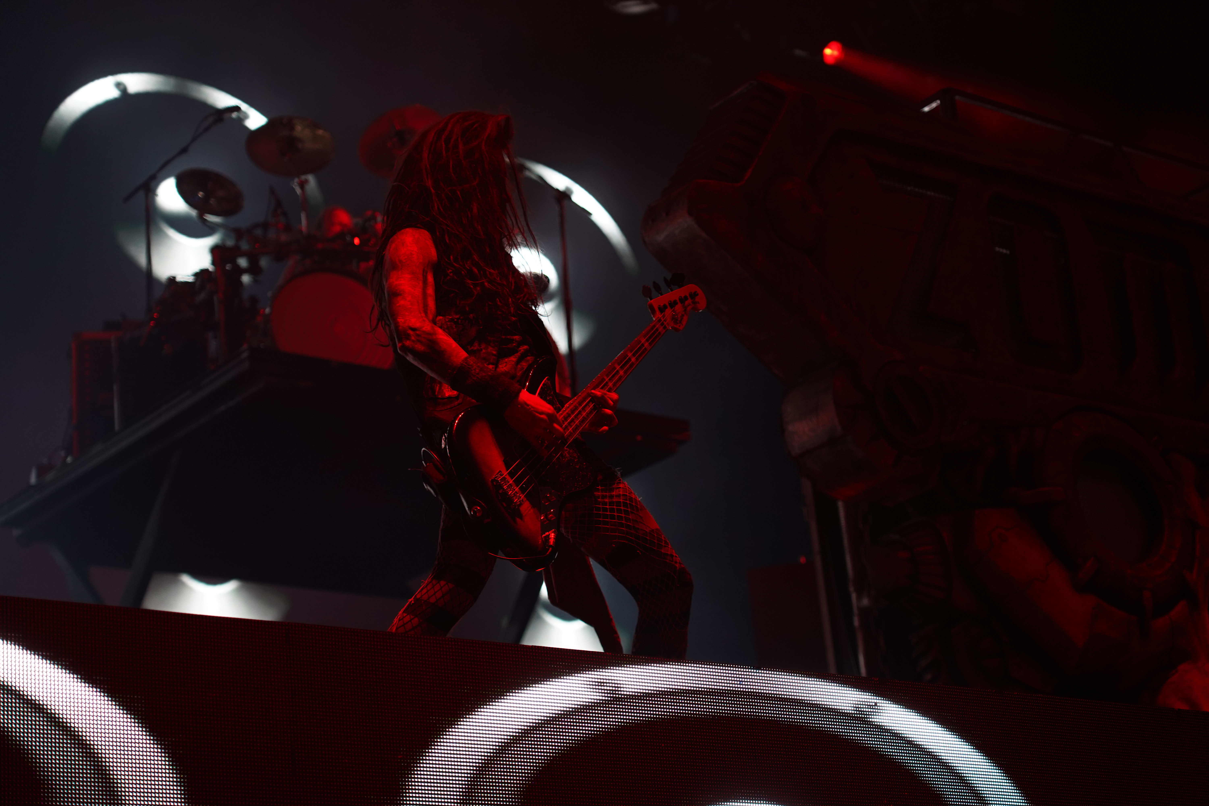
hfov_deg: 27.0
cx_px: 604
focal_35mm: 75
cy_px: 403
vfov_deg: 18.2
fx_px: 2519
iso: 1000
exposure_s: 1/125
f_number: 4
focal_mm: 75
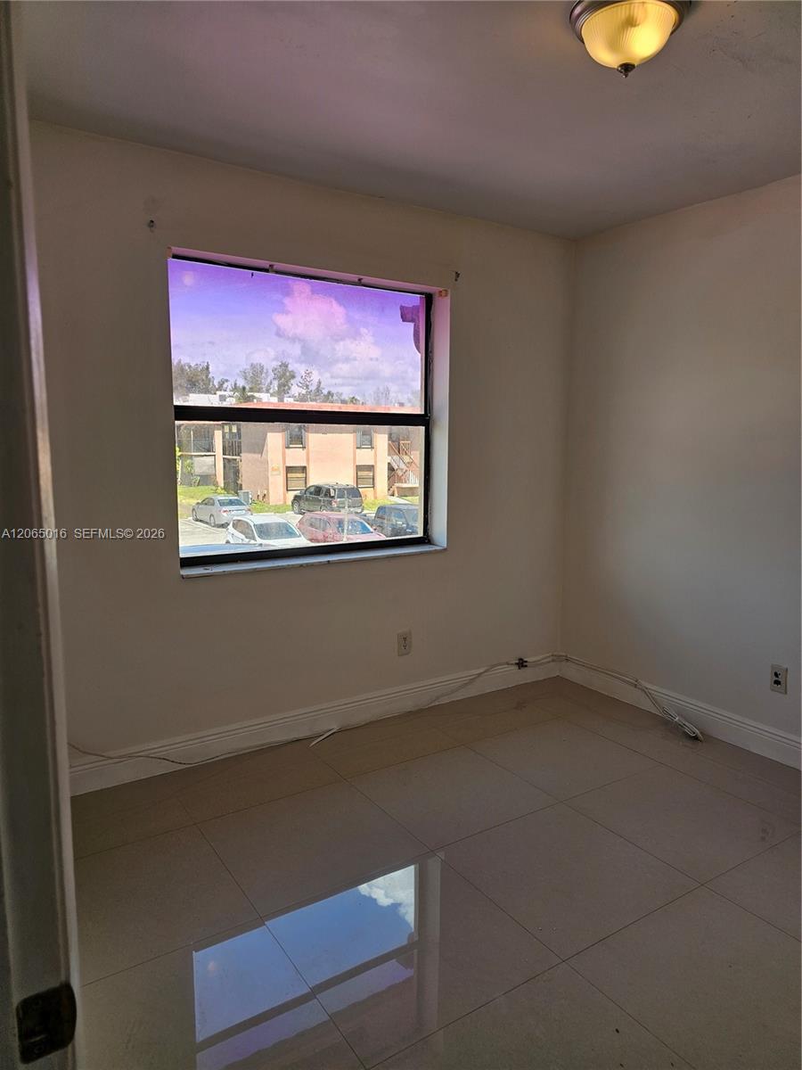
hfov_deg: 58.9
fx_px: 710
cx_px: 401
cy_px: 535
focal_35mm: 23
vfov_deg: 73.9
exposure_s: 1/180
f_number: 1.7
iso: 12
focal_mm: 6.3
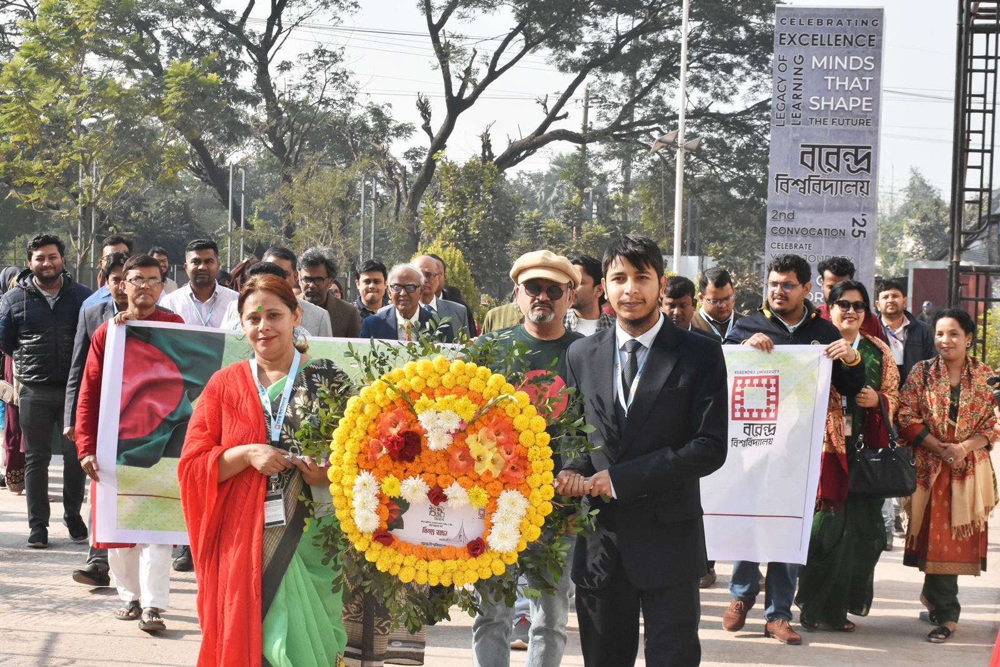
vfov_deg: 21.6
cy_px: 334
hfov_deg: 31.9
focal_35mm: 63
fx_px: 1750
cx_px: 500
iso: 1600
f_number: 14
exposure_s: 1/800
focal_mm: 42
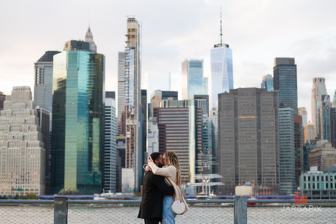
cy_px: 112
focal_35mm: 70
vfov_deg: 19.4
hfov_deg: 28.9
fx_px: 653
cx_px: 168
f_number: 3.2
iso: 200
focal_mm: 70
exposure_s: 1/320
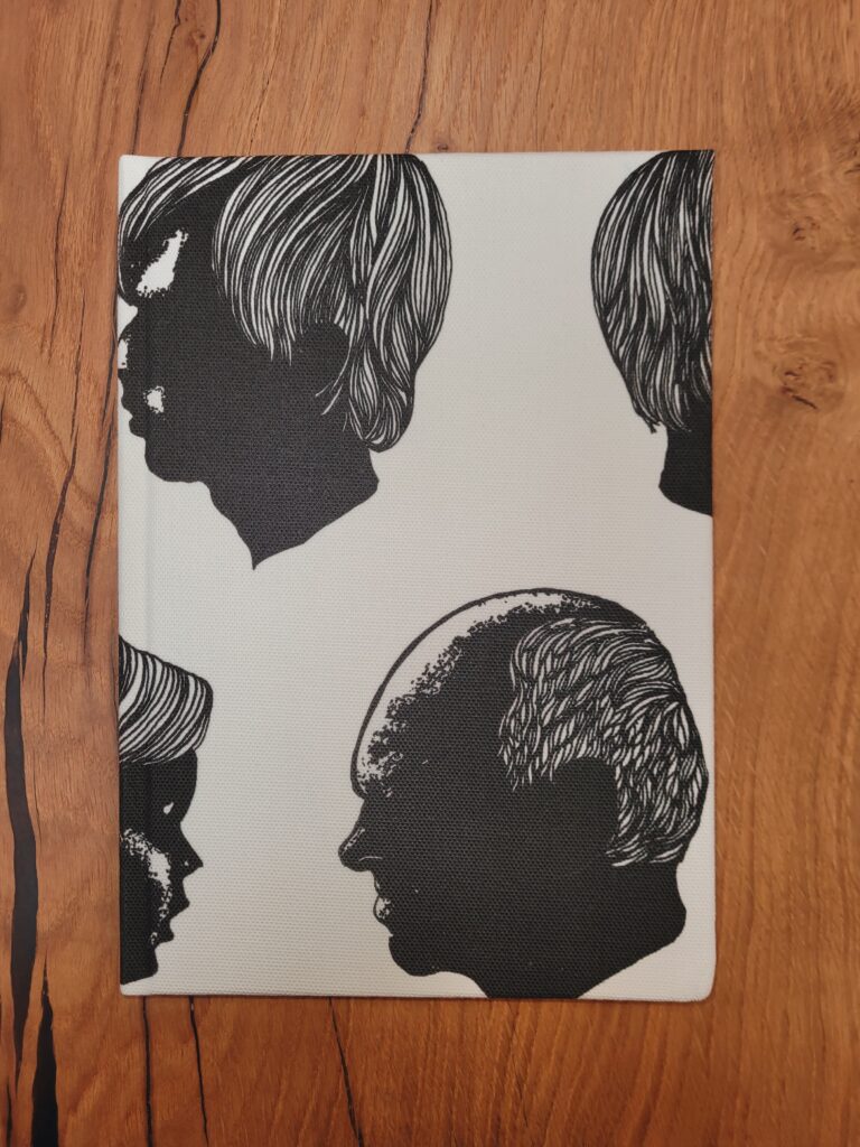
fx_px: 861
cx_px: 430
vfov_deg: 67.3
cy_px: 574
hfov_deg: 53.1
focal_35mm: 26
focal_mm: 5.4
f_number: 1.8
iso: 50
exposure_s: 1/50
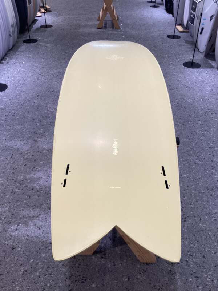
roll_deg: -2.1
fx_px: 260
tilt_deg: -38.2
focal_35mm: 31
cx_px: 109
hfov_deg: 45.4
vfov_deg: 58.4
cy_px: 146
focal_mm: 3.3
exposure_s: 1/60
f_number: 2.4
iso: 50
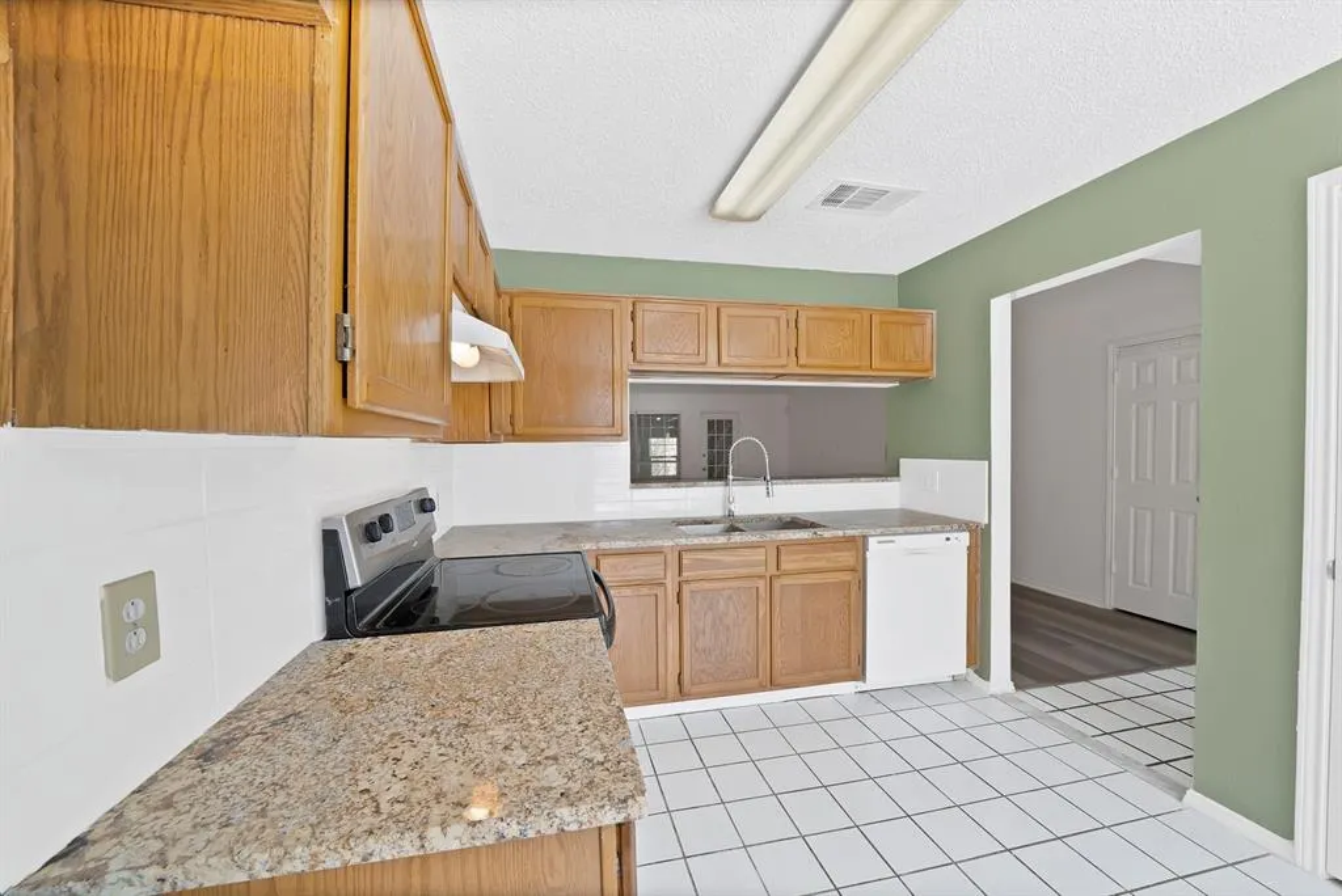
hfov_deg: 112.6
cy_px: 448
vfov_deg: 90.1
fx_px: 448
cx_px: 671
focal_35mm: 12
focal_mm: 12
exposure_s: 1/10
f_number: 9
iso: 640
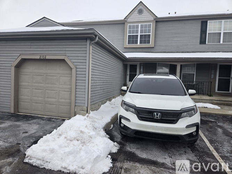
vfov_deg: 58.9
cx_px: 116
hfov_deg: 73.9
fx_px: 154
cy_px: 87
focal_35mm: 23
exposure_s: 1/357
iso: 25
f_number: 1.8
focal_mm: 5.4
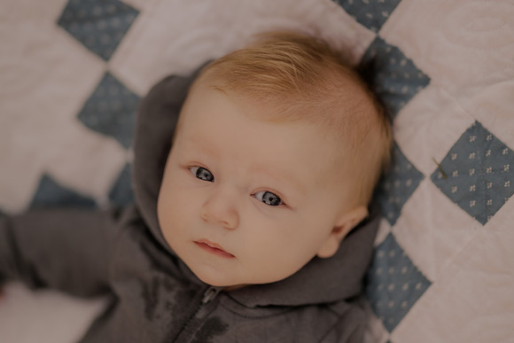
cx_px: 257
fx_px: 1214
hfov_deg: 23.9
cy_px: 172
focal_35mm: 85
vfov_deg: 16.1
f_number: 1.4
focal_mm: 85
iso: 200
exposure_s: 1/320
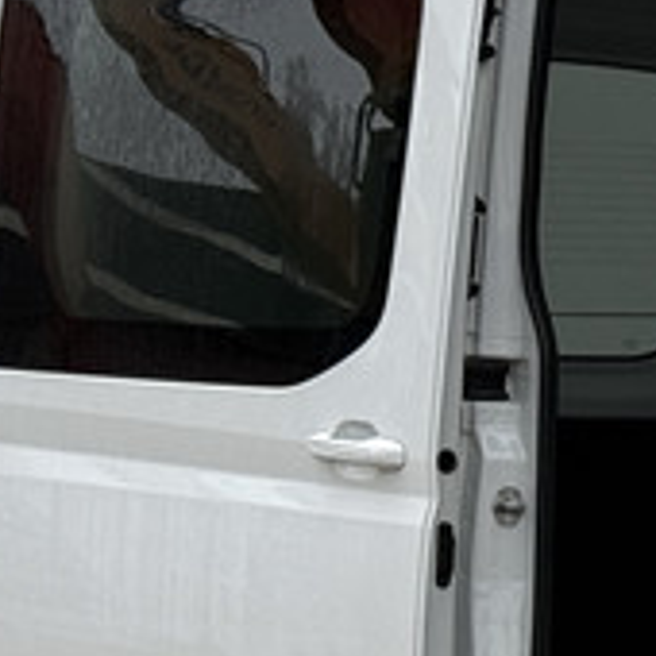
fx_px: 4824
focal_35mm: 225
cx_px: 1462
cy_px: 569
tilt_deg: -2.9
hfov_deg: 7.4
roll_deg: -0.9
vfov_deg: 7.8
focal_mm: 6.76
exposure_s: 1/663
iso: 64
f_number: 1.78
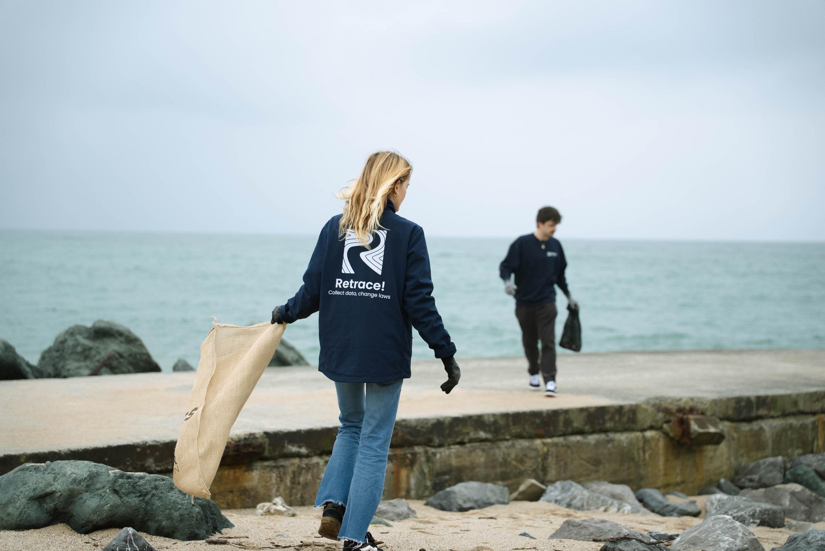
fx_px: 1605
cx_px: 412
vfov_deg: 19.5
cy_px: 276
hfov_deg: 28.8
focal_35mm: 70
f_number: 2.8
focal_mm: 70
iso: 640
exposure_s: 1/2000
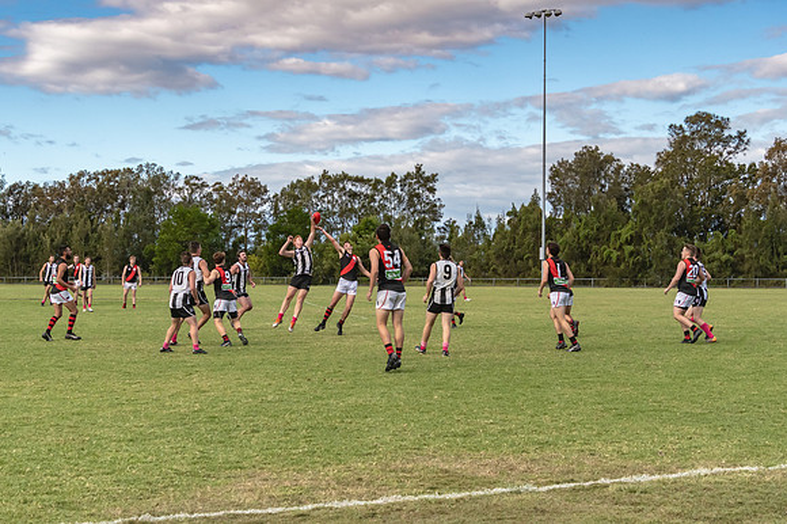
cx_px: 402
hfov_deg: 36.5
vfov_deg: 24.7
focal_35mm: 55
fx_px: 1194
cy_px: 268
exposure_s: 1/4000
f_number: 6.3
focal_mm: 35
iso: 800
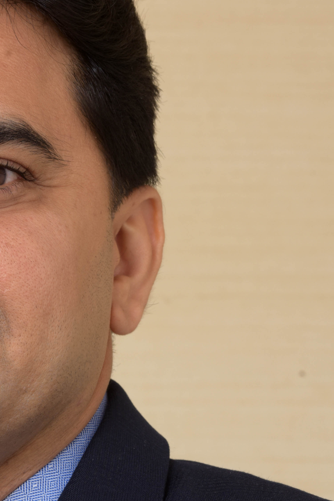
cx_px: -73
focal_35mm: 268
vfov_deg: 7.7
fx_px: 3728
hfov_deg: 5.1
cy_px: 450
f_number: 14
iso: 200
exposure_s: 1/125
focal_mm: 105
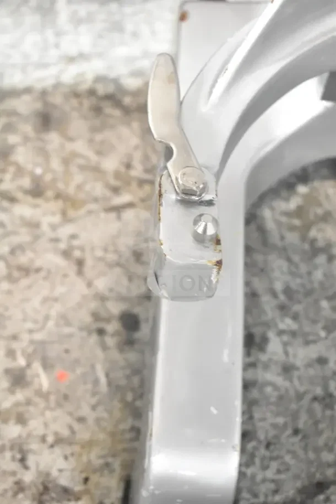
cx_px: 168
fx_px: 839
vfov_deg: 33.4
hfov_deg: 22.6
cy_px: 252
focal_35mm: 60
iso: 4000
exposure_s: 1/60
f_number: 5
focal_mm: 40
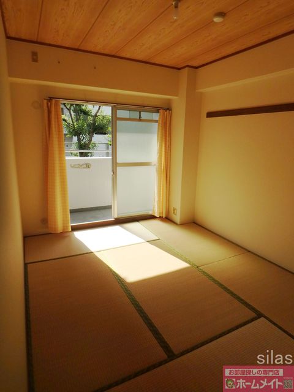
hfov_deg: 63.4
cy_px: 196
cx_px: 147
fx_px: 238
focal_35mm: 21
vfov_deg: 79.0
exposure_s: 1/640
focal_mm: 3.7
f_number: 3.5
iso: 125
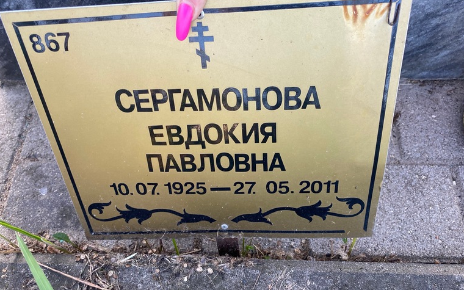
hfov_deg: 64.6
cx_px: 238
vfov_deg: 43.1
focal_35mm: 29
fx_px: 367
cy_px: 161
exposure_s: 1/122
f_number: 1.8
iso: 50
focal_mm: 4.25
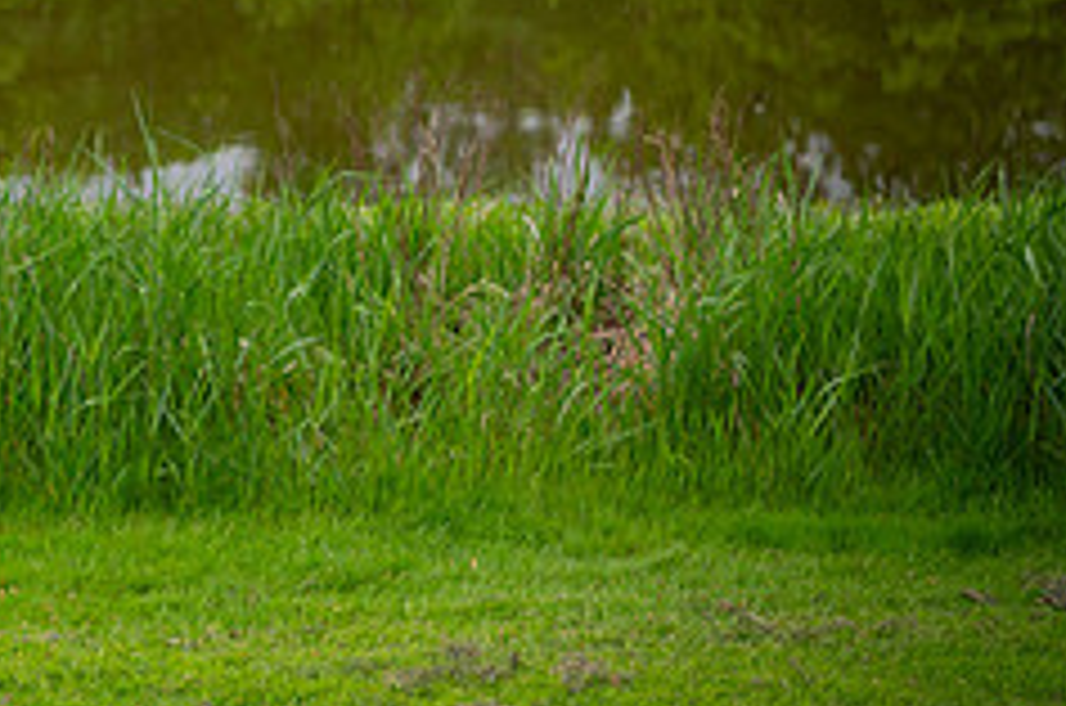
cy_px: 265
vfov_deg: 13.2
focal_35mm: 103
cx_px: -189
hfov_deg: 18.9
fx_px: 3044
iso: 400
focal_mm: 42
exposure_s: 1/3200
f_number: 3.2
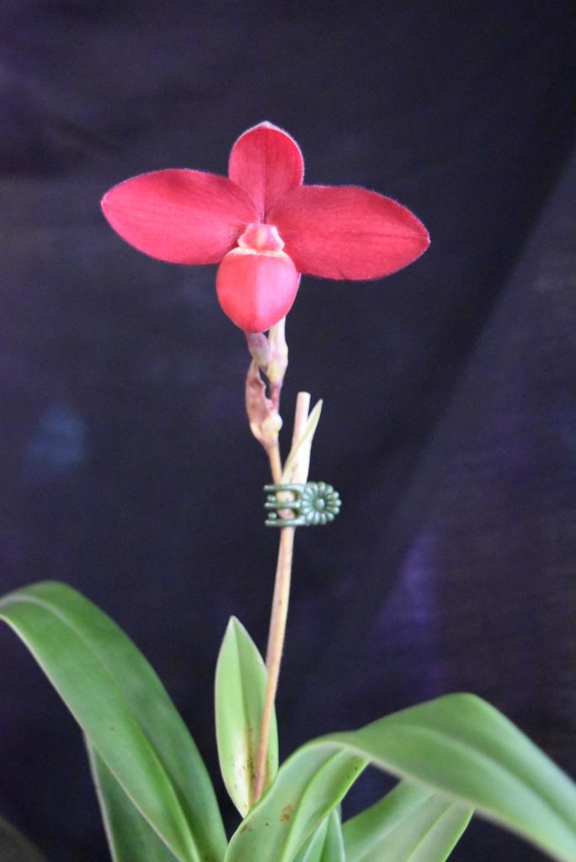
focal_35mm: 54
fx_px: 1294
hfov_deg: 25.1
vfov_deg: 36.9
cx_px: 288
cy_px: 431
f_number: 4.8
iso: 11400
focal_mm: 36
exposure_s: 1/60
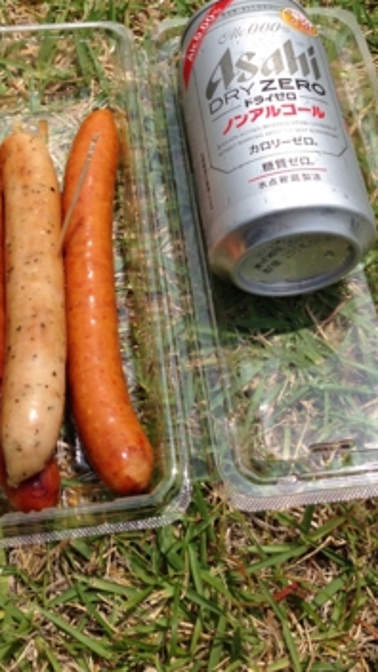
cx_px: 148
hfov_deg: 23.5
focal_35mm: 51
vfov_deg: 40.2
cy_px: 239
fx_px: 909
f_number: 2.4
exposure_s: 1/2857
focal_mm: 4.12
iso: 50
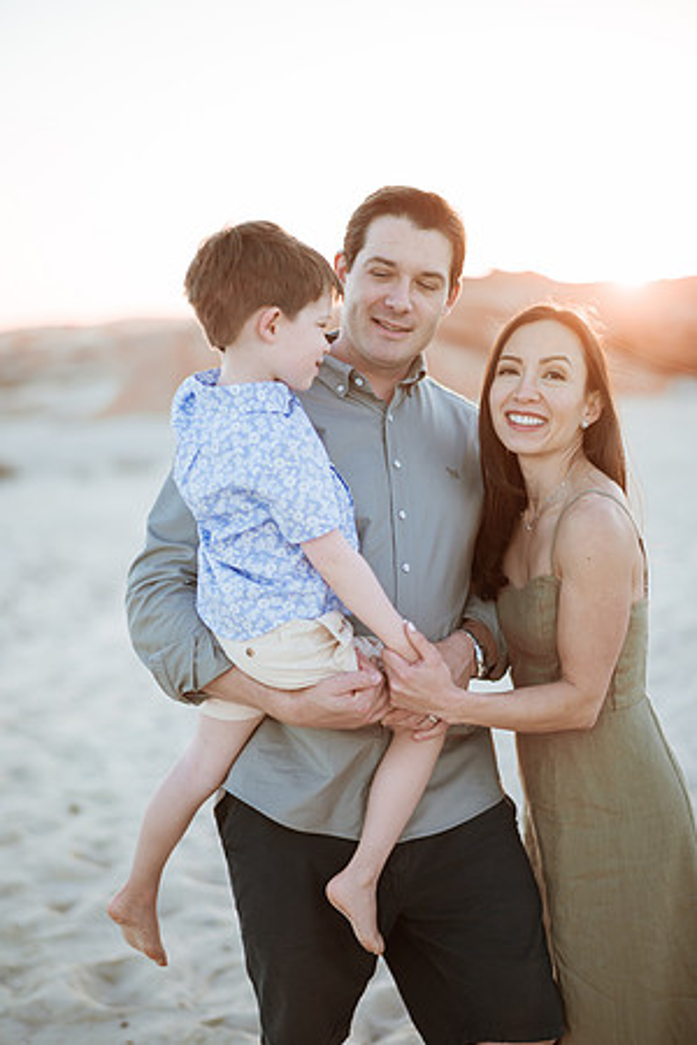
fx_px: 1684
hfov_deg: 23.4
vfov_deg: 34.5
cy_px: 522
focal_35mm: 58
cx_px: 348
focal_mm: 58
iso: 100
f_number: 1.4
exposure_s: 1/1000
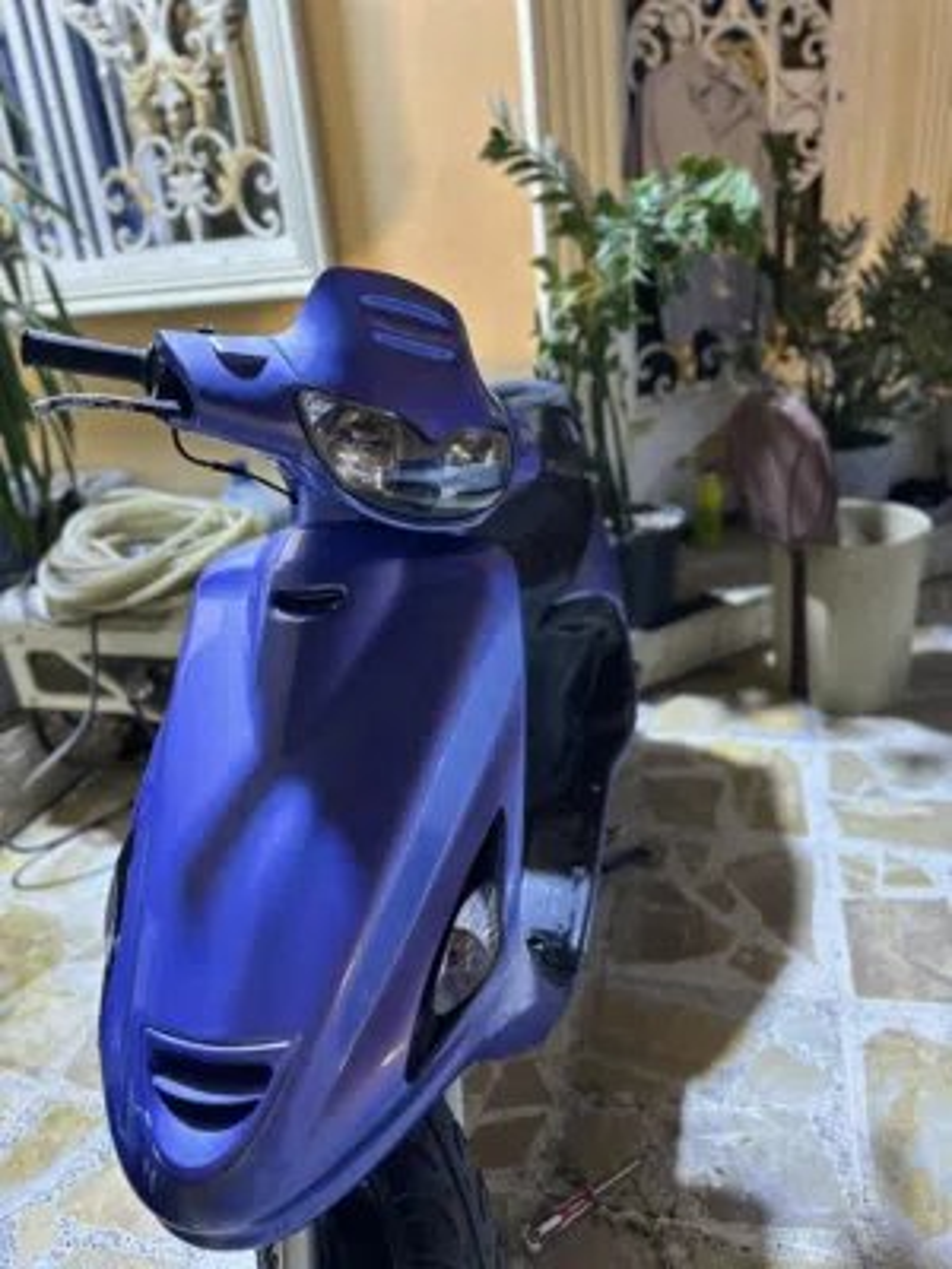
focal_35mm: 24
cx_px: 476
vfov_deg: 71.6
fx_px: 880
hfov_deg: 56.8
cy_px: 634
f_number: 1.78
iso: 1000
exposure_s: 1/25
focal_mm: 6.86
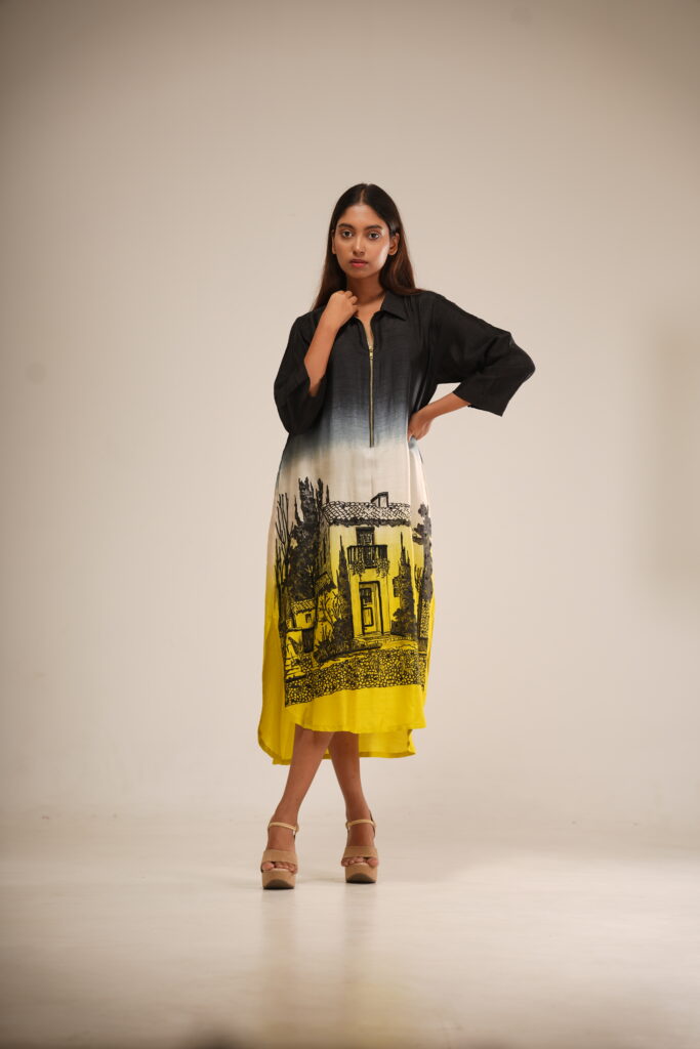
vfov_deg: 23.9
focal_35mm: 85
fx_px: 2478
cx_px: 350
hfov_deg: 16.1
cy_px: 524
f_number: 4
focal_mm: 85
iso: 50
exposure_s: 1/160
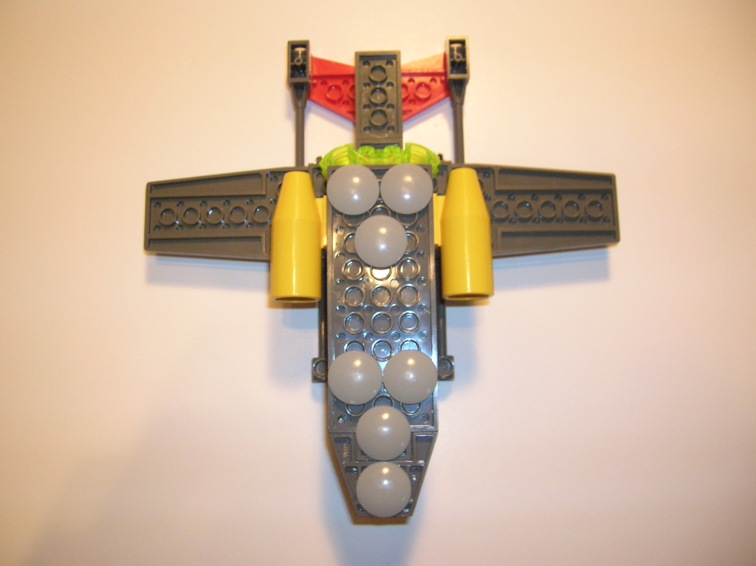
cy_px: 283
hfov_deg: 54.0
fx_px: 742
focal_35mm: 34
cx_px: 378
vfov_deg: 41.7
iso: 200
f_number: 2.9
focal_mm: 5.7
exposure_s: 1/21
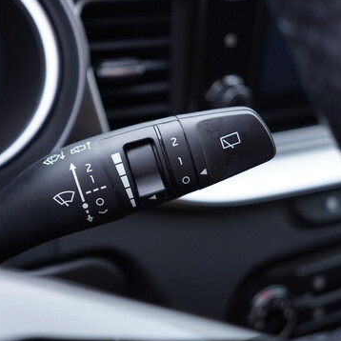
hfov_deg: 35.6
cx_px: 103
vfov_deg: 36.1
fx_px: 524
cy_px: 169
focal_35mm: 47
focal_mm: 24
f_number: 2.8
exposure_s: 1/40
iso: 250
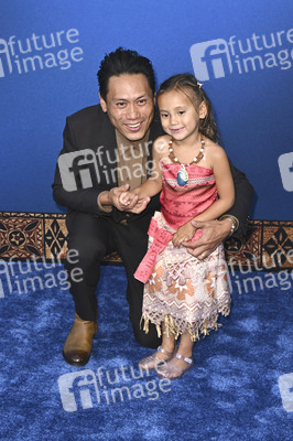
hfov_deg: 28.0
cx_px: 146
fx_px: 587
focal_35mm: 48
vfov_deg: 41.1
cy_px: 220
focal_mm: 48
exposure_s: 1/250
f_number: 6.3
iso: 1000
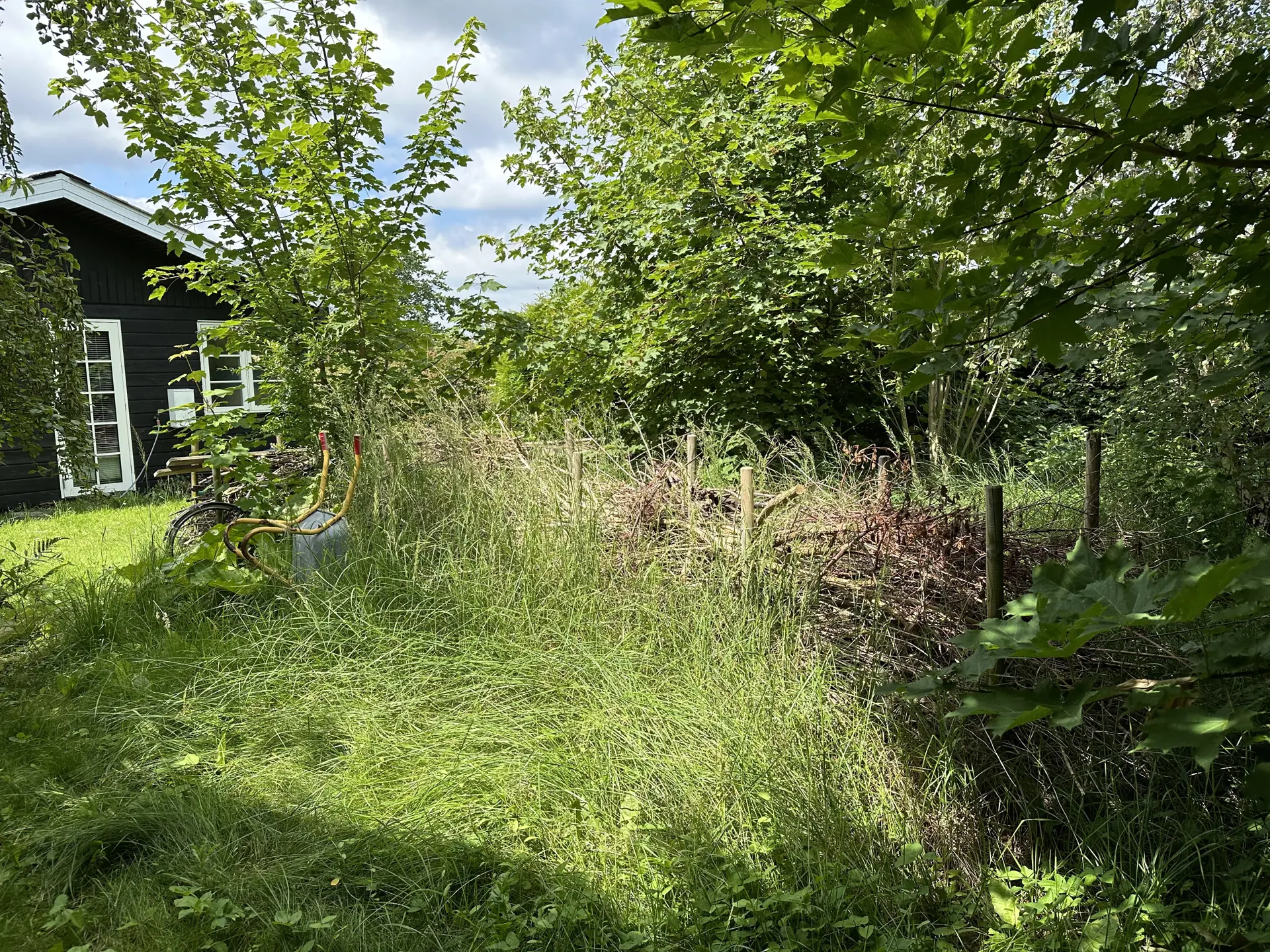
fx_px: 881
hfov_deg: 71.6
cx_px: 635
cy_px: 476
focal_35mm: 24
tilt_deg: -5.5
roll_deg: +2.2
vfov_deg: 56.8
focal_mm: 6.86
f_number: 1.78
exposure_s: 1/1916
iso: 80
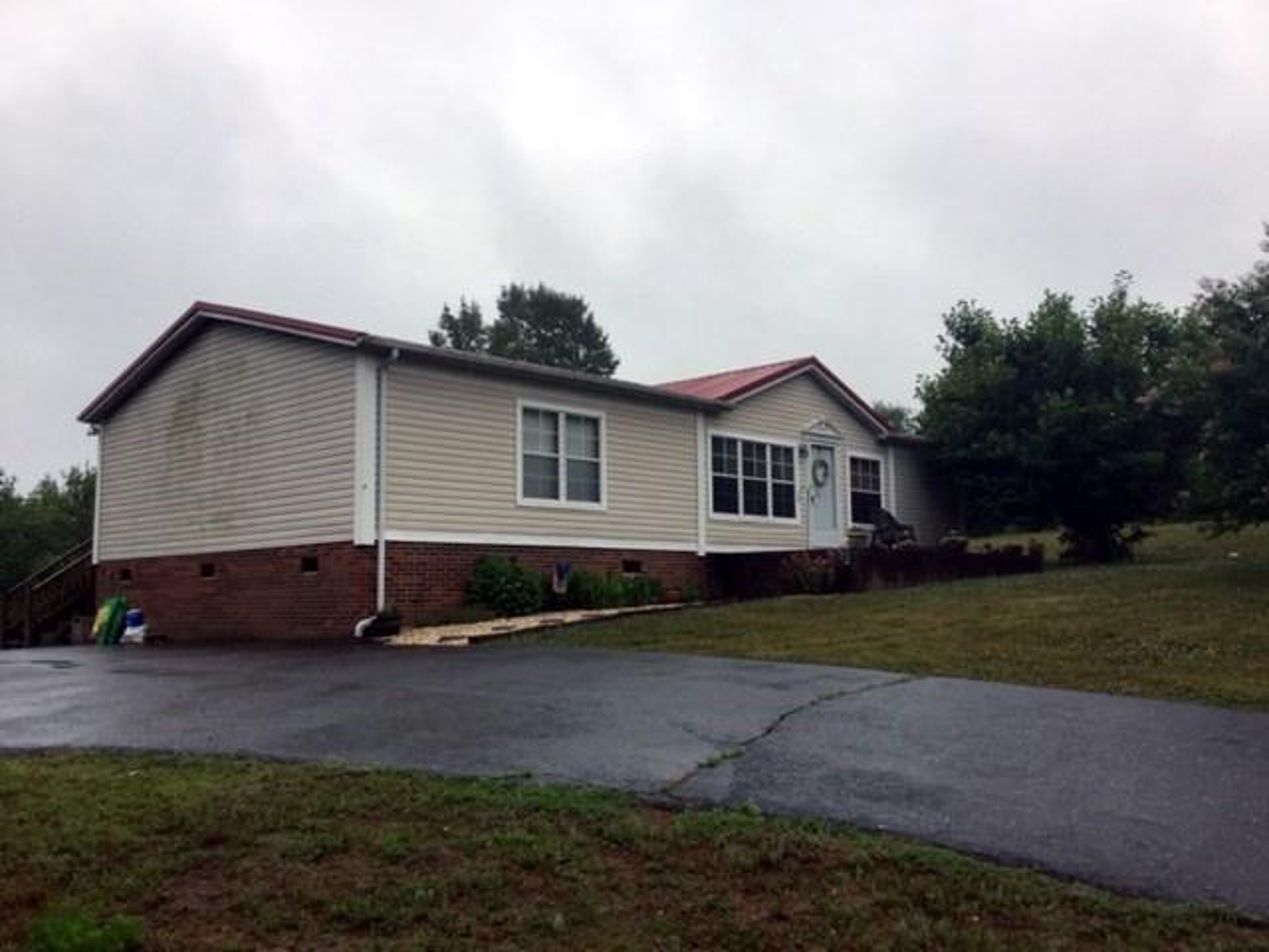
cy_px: 476
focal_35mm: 31
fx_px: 1136
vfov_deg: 45.4
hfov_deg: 58.4
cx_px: 634
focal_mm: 3.3
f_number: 2.4
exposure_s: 1/353
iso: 25
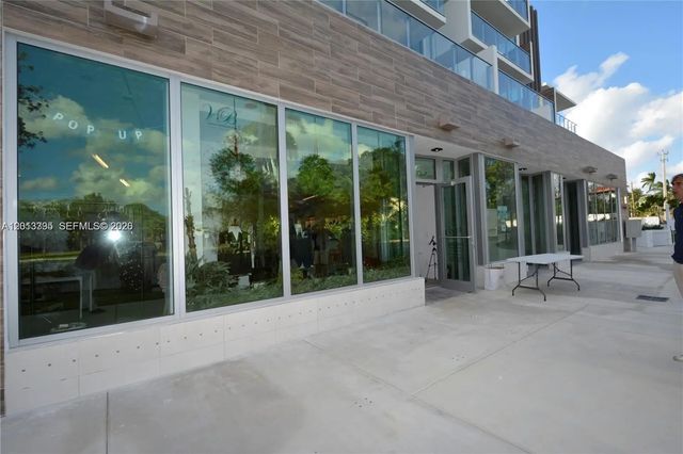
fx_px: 284
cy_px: 227
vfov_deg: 77.3
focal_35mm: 15
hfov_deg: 100.4
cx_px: 342
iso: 200
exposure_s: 1/250
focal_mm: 10
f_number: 8
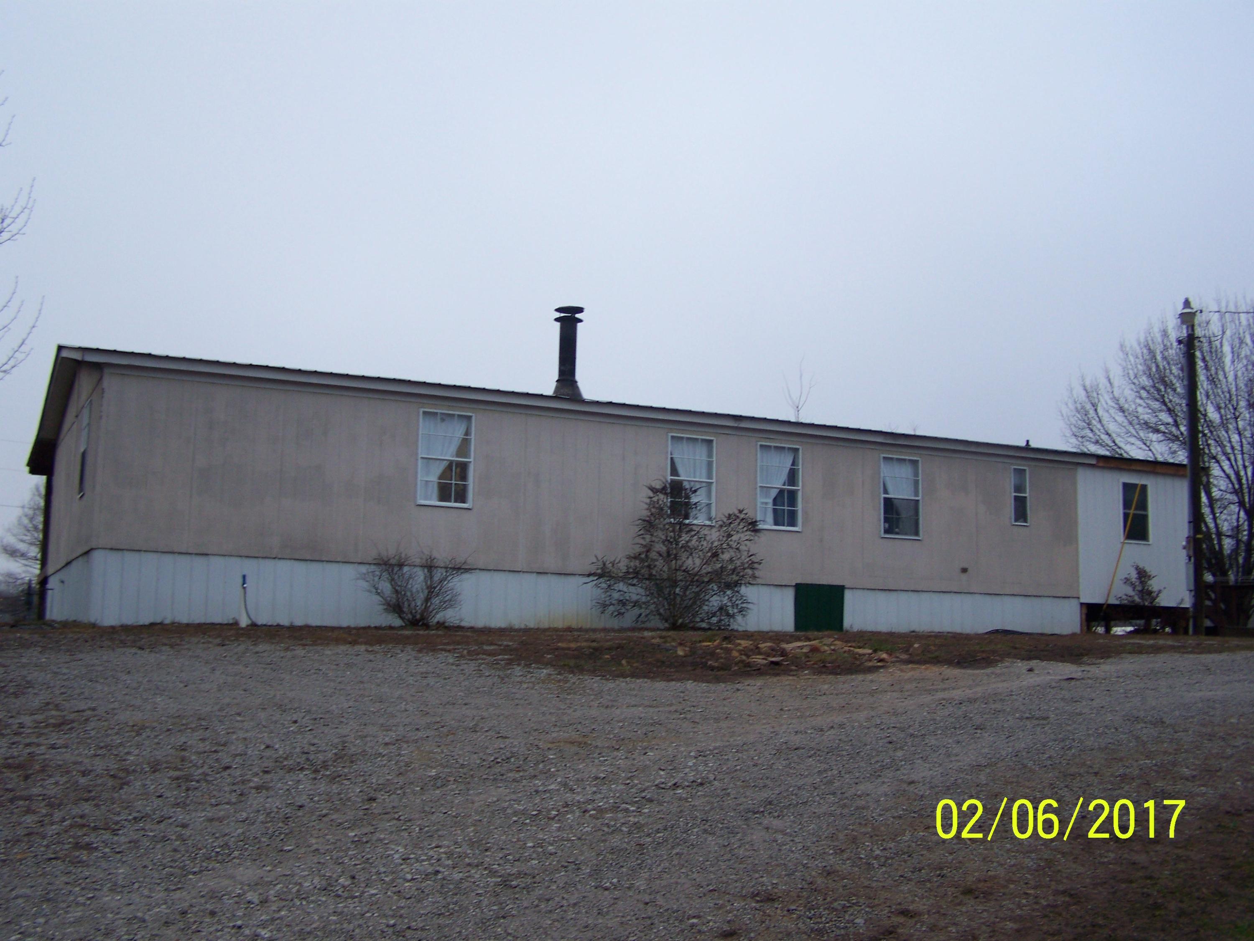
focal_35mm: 38
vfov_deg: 37.7
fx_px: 1377
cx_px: 627
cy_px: 470
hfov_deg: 49.0
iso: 80
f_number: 2.8
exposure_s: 1/60
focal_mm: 6.3
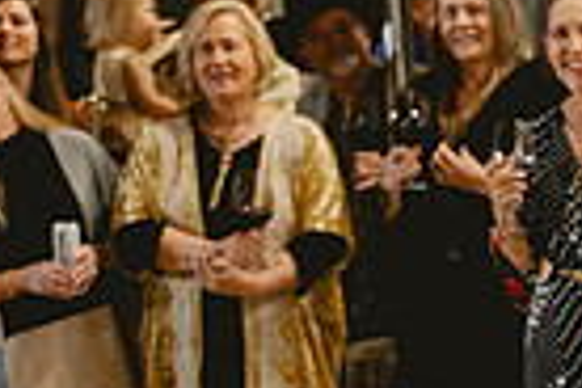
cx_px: 759
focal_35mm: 172
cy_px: 375
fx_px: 2780
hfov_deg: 11.6
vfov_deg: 7.9
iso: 2500
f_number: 2.8
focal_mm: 41
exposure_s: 1/100
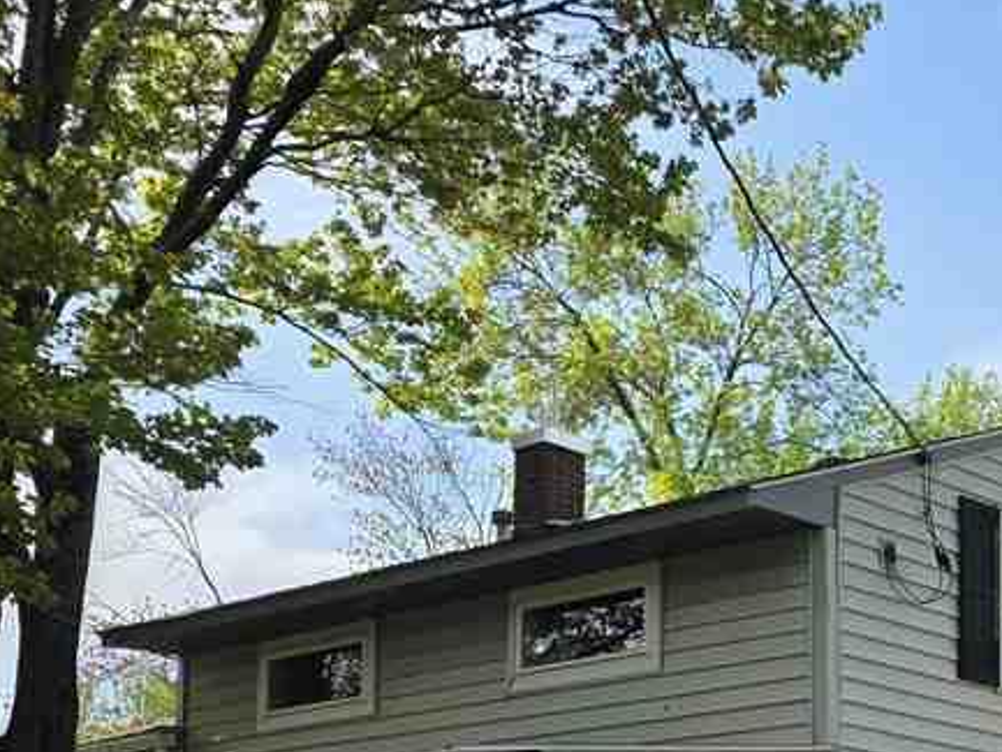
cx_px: 1016
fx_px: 1969
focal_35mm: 68
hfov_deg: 26.9
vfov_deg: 20.5
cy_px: 845
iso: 80
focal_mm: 6.3
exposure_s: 1/3399
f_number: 1.7
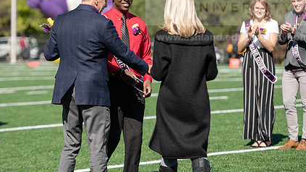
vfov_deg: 6.3
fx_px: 1574
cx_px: 124
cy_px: 52
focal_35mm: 194
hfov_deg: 11.1
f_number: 3.2
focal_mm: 135
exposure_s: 1/1600
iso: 200
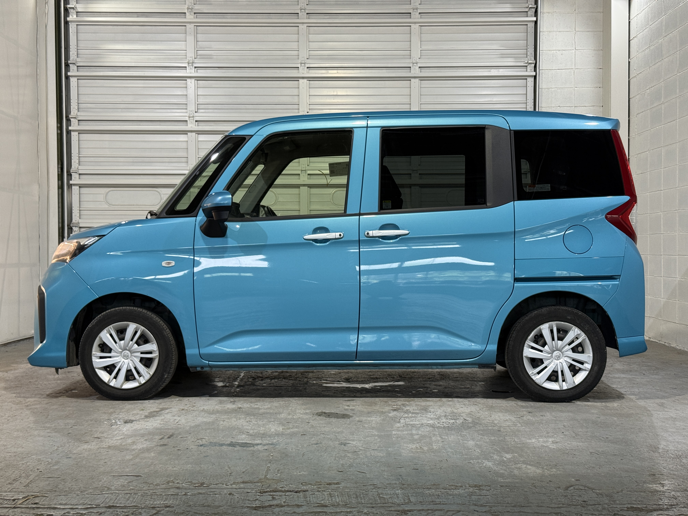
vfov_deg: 30.3
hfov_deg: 39.7
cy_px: 258
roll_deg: +0.2
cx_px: 344
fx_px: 954
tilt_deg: -0.1
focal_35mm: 48
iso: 80
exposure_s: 1/60
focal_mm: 6.76
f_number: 1.78
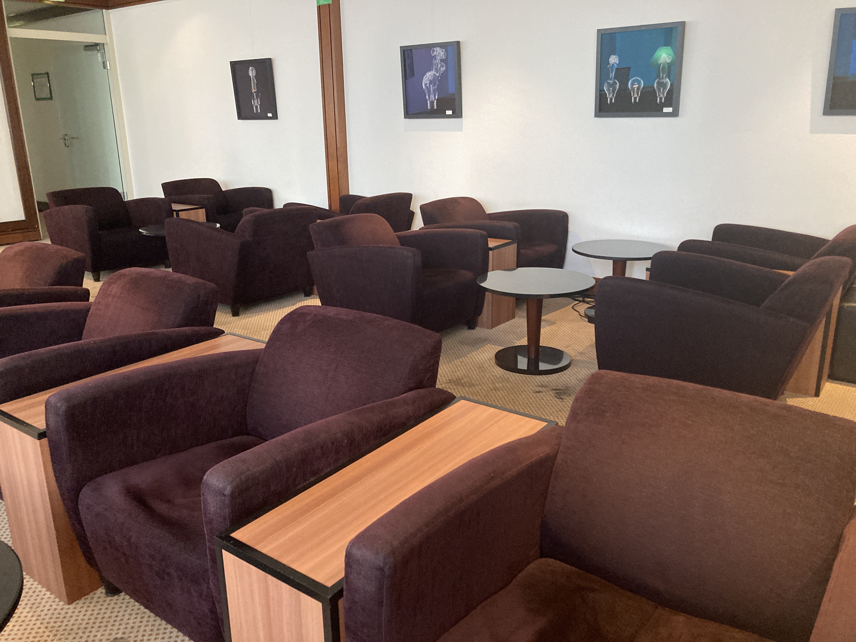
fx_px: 692
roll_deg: +1.1
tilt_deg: -15.7
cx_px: 428
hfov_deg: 63.4
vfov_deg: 49.7
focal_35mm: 28
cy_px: 321
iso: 320
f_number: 1.8
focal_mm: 3.99
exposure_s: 1/25
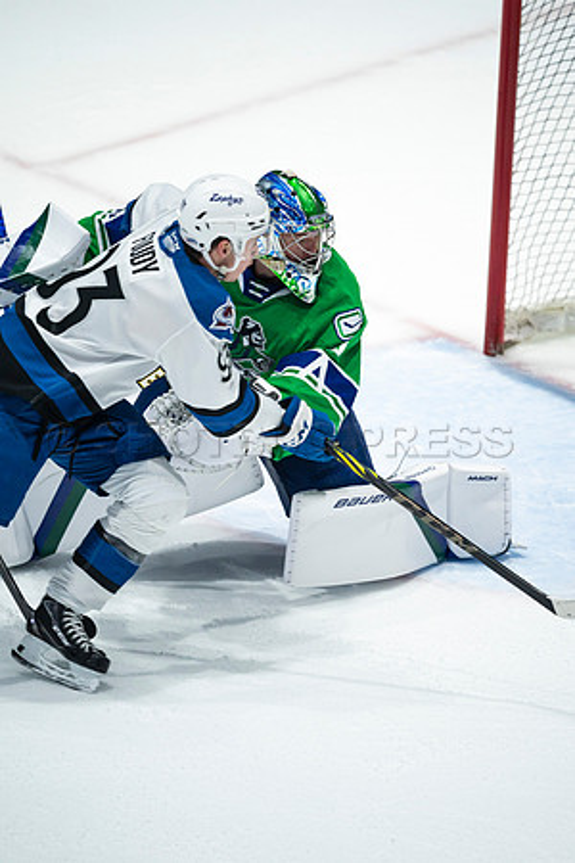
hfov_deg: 2.3
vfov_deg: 3.4
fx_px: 14374
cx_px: 288
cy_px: 432
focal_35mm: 600
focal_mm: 600
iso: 2000
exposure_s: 1/1000
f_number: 4
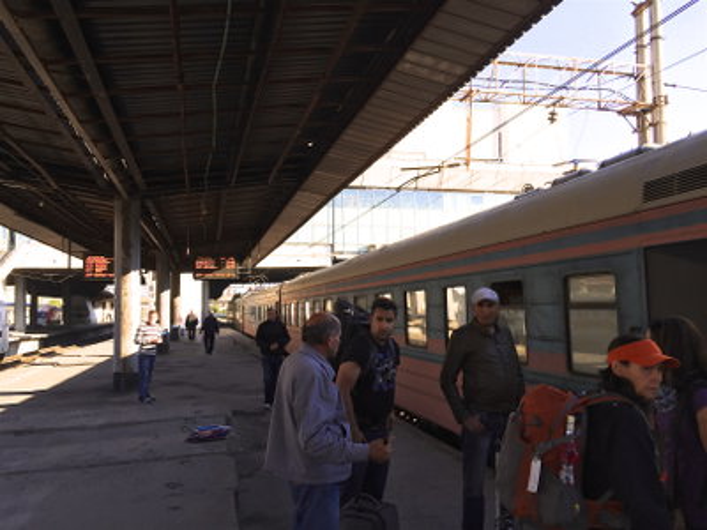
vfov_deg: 48.2
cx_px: 354
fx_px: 592
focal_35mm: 29
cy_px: 265
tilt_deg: +5.4
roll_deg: +0.8
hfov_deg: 61.7
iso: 32
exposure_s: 1/482
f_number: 2.2
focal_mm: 4.15
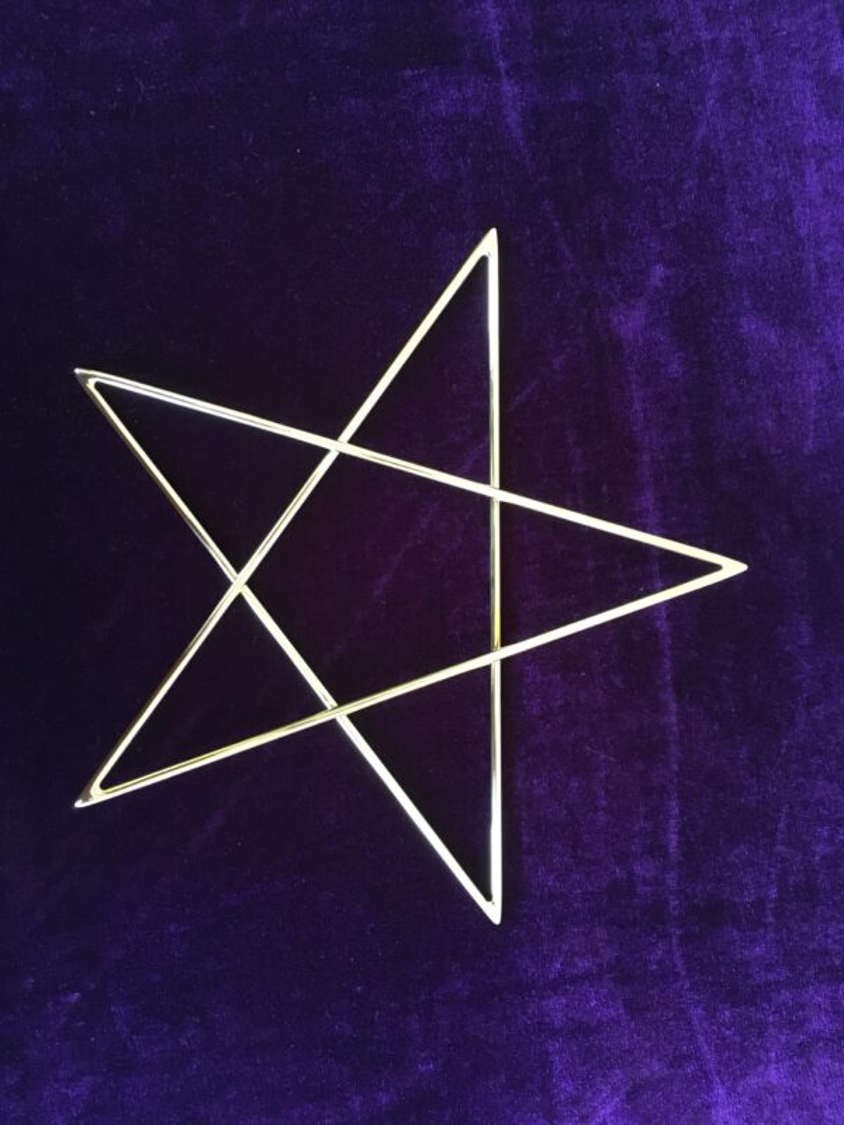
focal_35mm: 29
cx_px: 422
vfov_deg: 61.7
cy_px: 562
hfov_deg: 48.2
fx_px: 943
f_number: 2.2
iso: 200
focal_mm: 4.15
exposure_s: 1/25
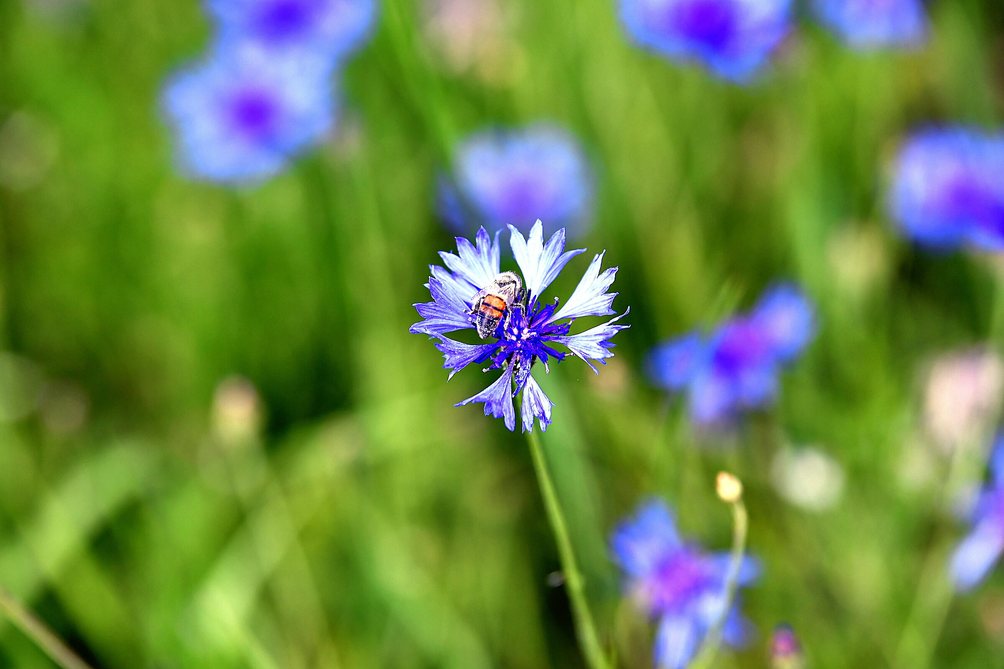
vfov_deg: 9.1
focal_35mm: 150
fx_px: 4183
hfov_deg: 13.7
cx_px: 502
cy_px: 334
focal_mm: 100
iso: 400
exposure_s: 1/1250
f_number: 3.5
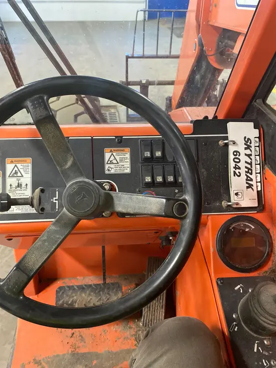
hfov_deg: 53.1
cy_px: 184
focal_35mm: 26
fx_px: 276
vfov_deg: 67.3
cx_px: 138
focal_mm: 4.25
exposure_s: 1/40
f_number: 1.8
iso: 640
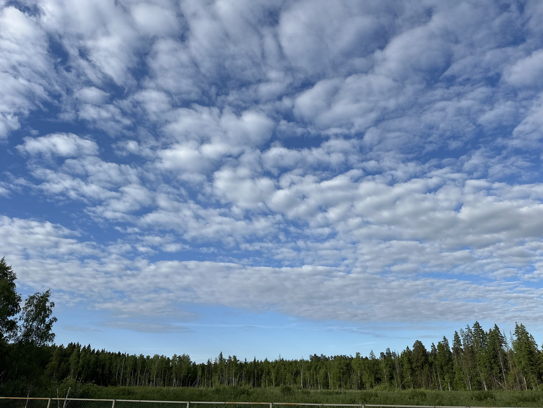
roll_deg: -1.4
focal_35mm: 24
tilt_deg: +25.7
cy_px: 204
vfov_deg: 56.8
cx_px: 272
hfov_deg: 71.6
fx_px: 376
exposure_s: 1/5263
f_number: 1.78
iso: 80
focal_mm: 6.86
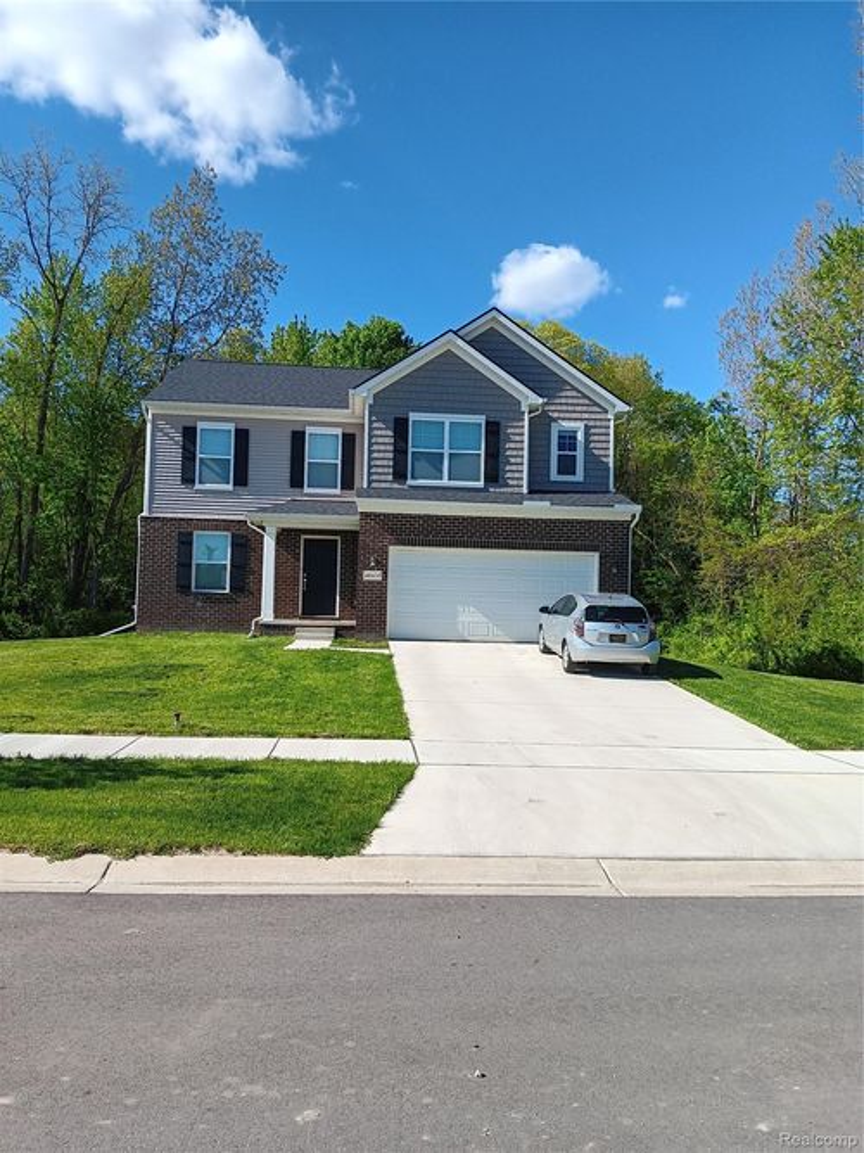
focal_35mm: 26
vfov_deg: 67.3
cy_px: 576
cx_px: 432
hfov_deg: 53.0
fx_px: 866
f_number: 1.8
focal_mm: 3.98
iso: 20
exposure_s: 1/1000
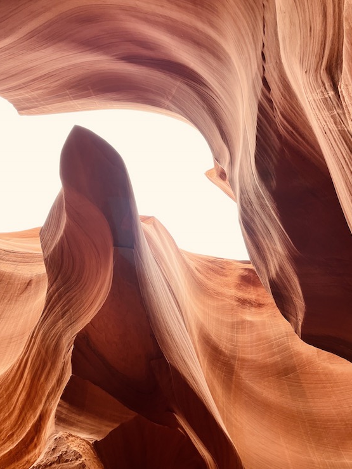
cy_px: 233
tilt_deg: +74.2
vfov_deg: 65.3
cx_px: 180
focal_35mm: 27
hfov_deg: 51.3
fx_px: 366
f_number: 1.6
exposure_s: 1/167
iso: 32
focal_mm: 4.2
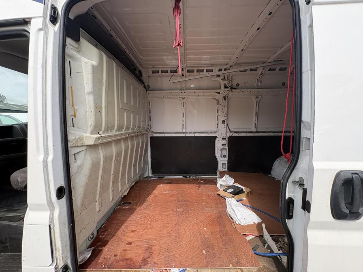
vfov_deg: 85.7
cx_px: 182
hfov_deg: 102.1
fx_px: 147
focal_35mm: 14
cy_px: 136
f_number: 2.2
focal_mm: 2.22
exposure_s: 1/462
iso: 64
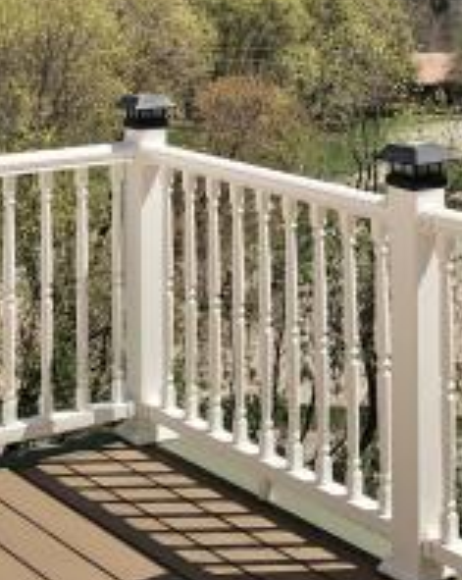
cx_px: 182
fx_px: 1525
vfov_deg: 20.3
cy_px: -94
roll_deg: +0.4
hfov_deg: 17.2
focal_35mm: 89
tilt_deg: +1.1
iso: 20
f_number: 1.8
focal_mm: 4
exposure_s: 1/2024
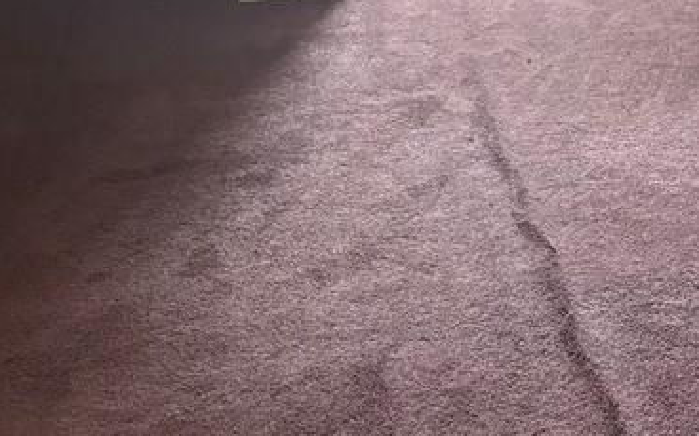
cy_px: -249
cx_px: 651
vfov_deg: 16.4
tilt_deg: -12.6
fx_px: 1352
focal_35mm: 71
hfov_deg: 27.7
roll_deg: -2.3
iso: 500
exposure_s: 1/60
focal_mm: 6.76
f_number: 1.78
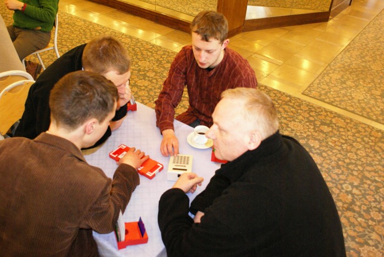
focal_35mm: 30
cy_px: 128
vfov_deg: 43.7
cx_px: 192
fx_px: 320
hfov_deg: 61.9
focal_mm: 20
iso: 1600
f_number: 4
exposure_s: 1/25
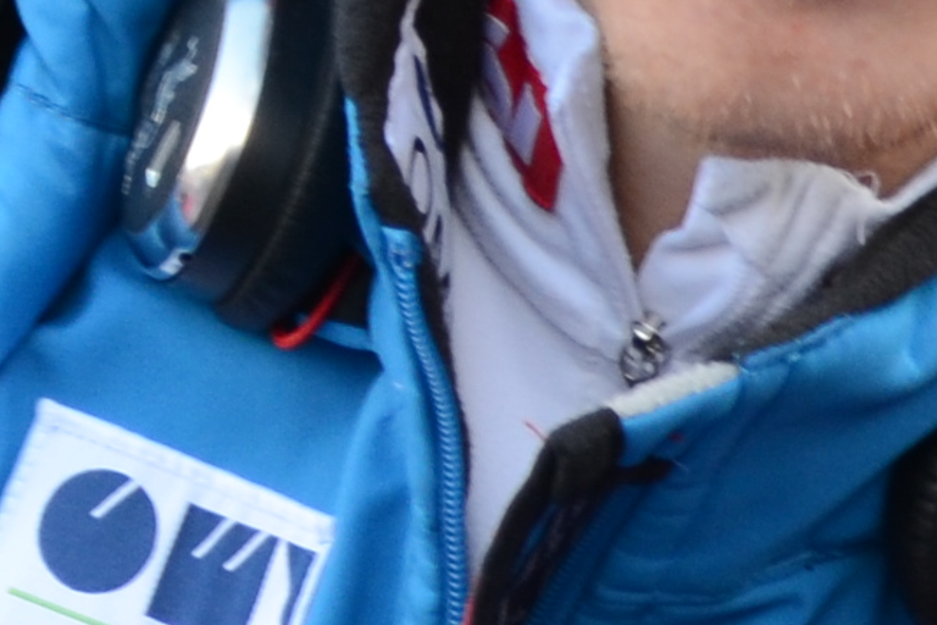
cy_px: 400
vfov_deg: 1.1
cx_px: 10
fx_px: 32428
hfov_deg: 1.7
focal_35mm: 1246
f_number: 4.2
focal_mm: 110
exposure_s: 1/160
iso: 320
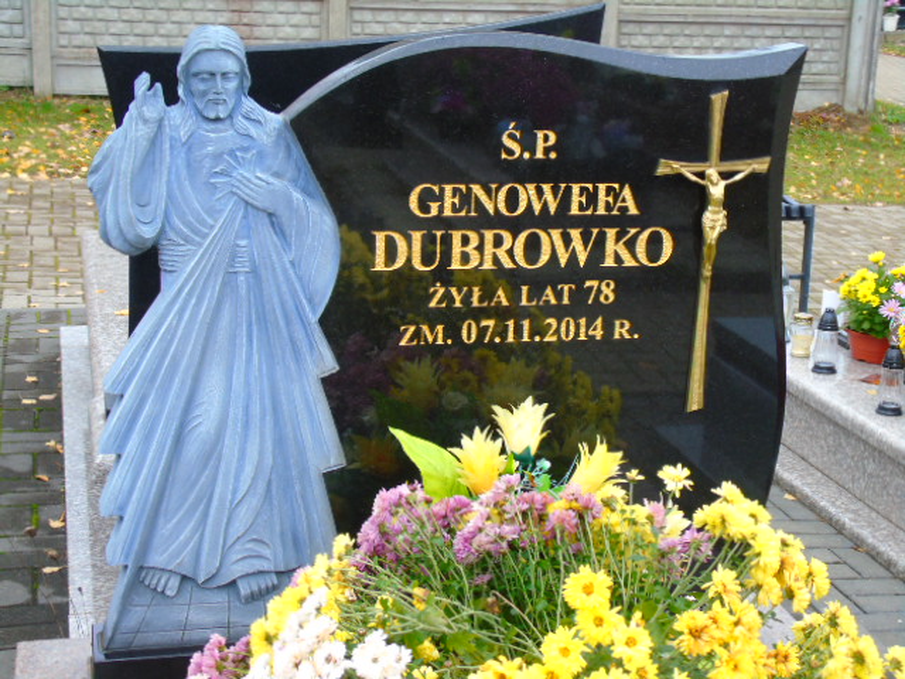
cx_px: 452
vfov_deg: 23.7
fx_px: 1621
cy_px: 340
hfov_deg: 31.2
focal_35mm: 62
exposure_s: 1/30
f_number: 4.5
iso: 160
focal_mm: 11
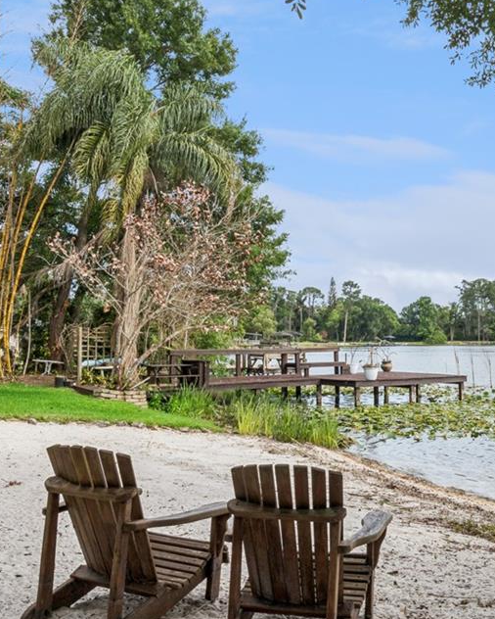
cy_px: 337
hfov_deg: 38.4
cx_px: 353
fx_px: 696
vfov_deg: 47.9
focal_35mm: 38
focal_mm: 16
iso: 100
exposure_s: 1/25
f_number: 22
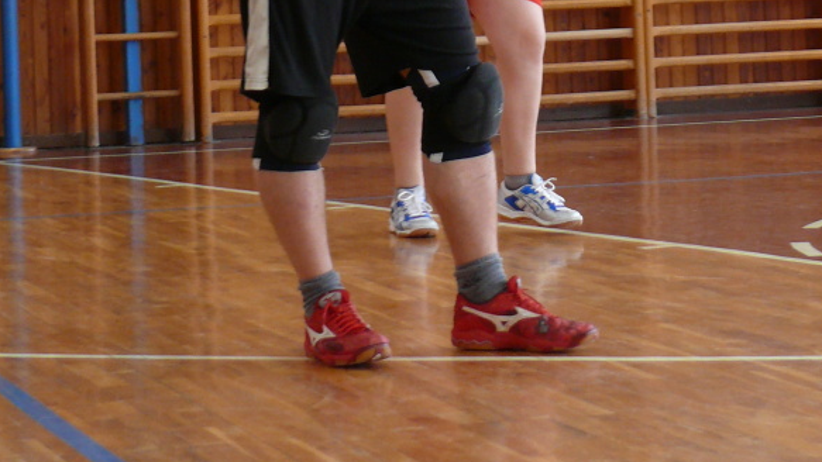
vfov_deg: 7.9
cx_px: 420
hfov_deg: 14.2
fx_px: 3291
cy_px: -180
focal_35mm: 151
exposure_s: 1/100
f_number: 3.2
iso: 200
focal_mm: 14.3
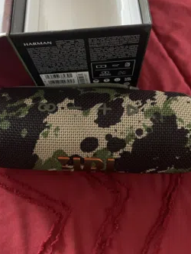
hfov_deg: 46.8
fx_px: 221
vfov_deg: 59.5
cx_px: 91
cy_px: 102
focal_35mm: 30
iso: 800
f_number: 1.6
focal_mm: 5.1
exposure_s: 1/30
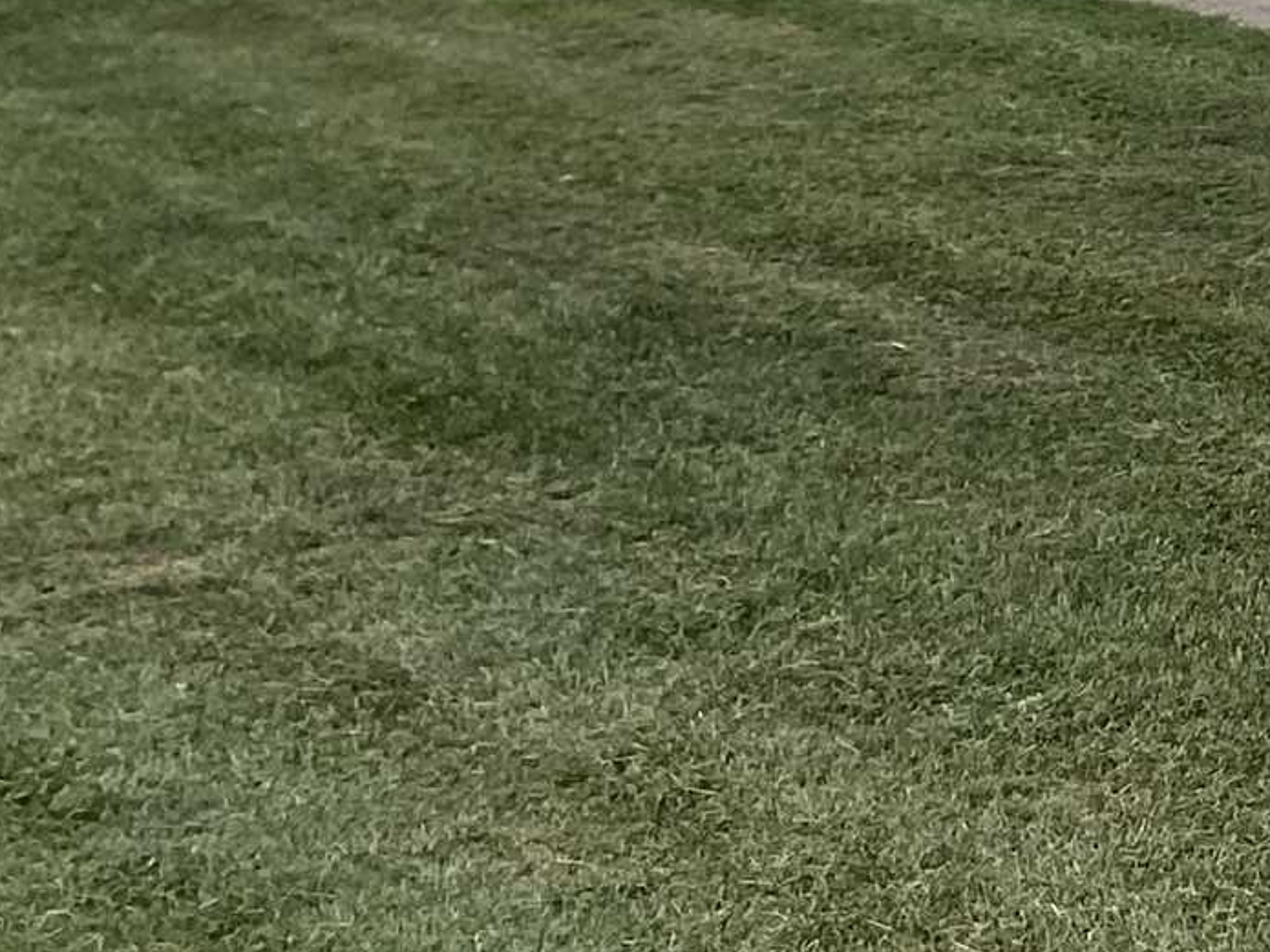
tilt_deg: +4.1
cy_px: -722
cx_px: 2357
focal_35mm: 115
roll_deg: -1.4
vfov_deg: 11.9
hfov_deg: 14.7
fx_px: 4218
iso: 32
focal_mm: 4.25
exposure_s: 1/5025
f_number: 1.8
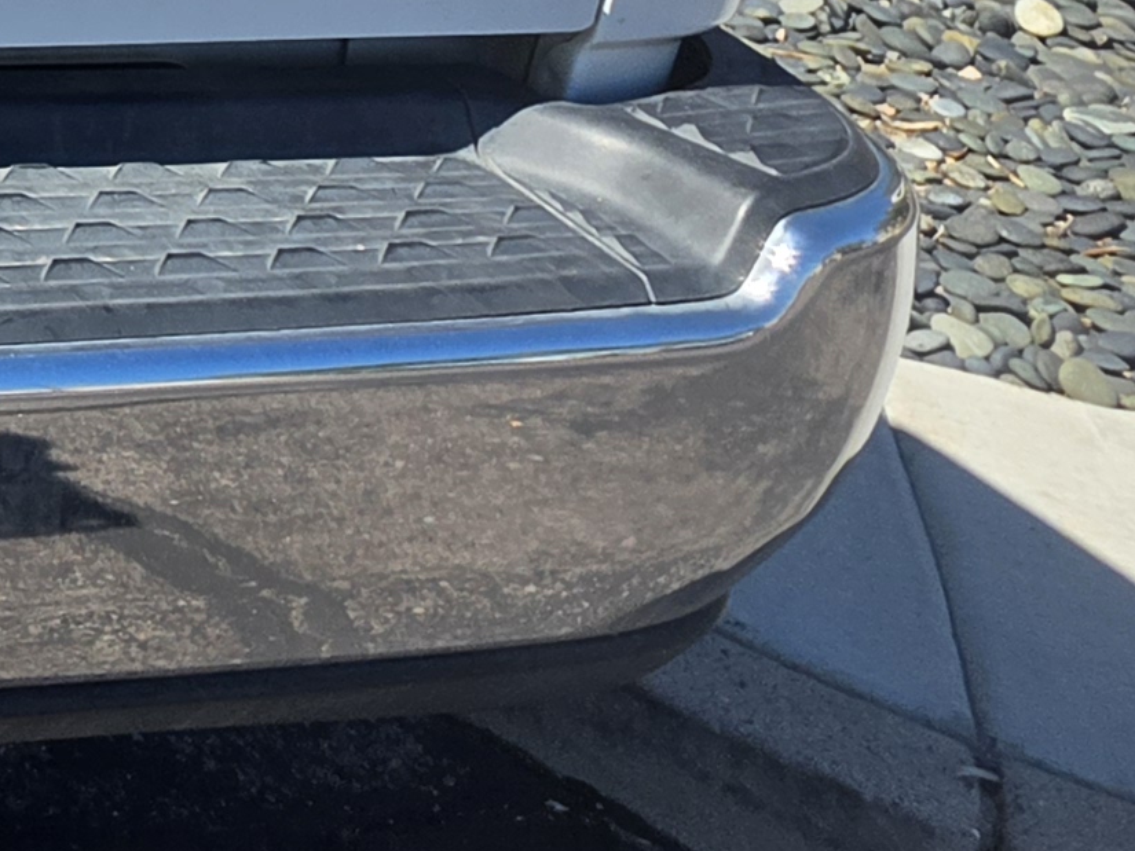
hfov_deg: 18.0
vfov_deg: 18.5
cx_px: -1242
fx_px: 2066
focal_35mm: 63
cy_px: -654
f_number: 1.9
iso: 32
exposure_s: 1/1376
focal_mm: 2.2
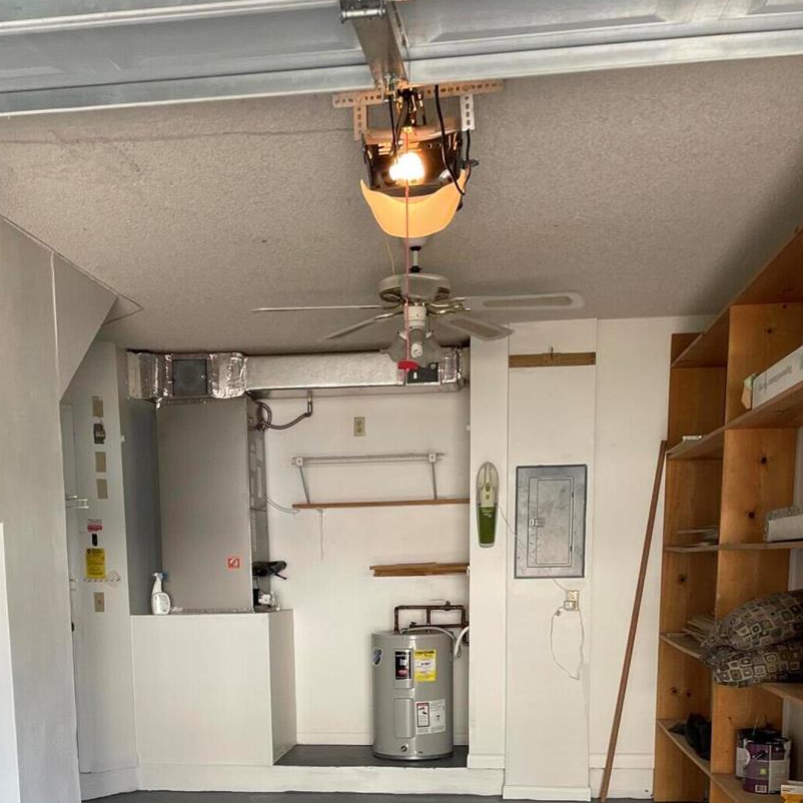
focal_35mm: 44
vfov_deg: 35.7
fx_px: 1155
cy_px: 742
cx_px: 344
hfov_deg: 38.3
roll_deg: +1.2
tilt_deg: -7.3
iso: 80
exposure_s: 1/120
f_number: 1.6
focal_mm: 4.2
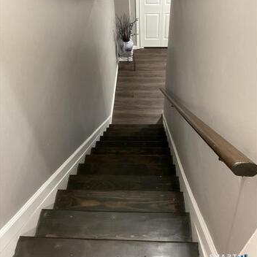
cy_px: 99
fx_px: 294
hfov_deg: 47.2
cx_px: 130
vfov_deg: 46.9
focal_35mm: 35
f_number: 1.8
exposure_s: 1/30
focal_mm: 3
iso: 320
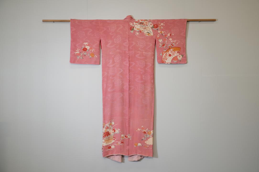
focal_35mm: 46
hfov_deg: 42.7
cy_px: 86
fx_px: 331
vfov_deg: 29.3
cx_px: 130
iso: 250
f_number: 4
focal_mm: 46
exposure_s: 1/50
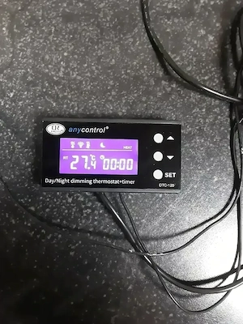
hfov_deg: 51.4
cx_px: 122
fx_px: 253
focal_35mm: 27
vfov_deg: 65.3
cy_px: 162
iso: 320
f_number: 1.9
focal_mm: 2.91
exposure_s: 1/25
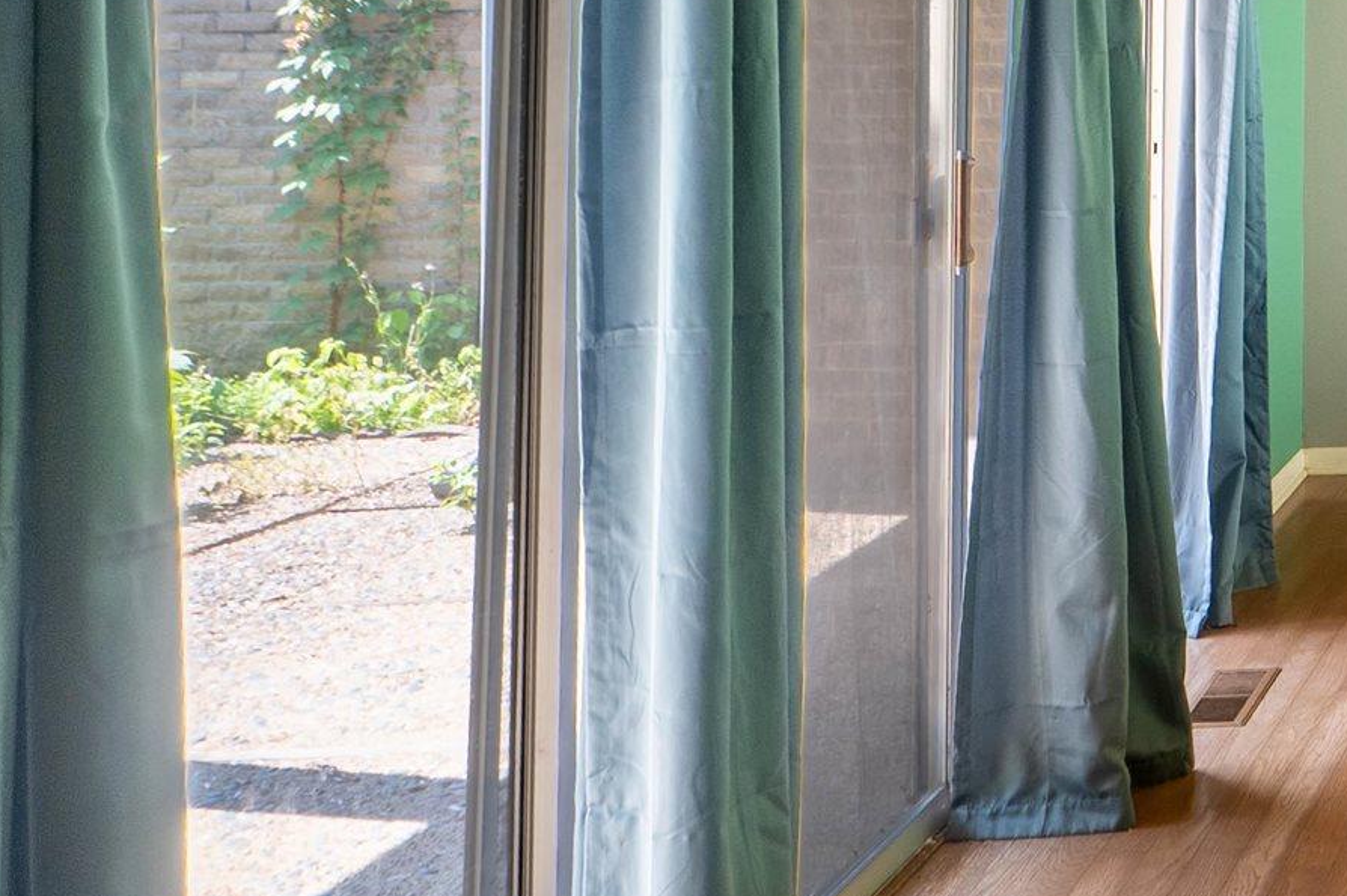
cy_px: 147
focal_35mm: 55
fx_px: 2057
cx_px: 1923
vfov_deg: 24.1
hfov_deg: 27.4
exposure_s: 1/125
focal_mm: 16
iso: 100
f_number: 8
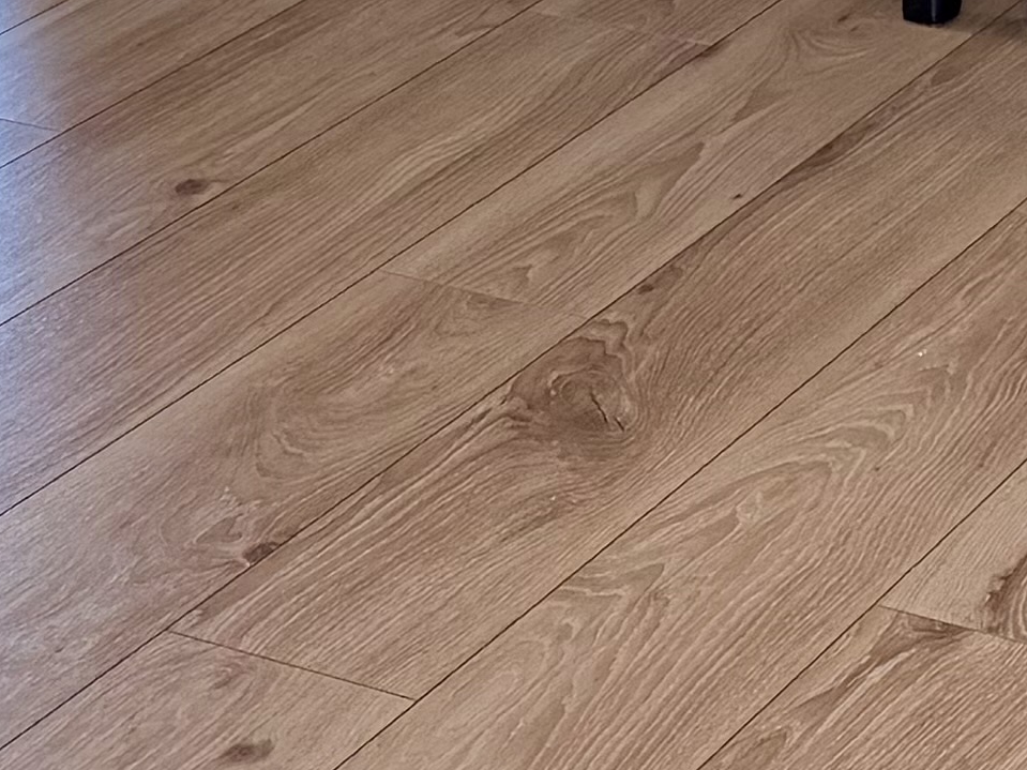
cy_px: -1414
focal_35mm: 143
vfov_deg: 8.8
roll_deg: +0.4
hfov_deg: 13.7
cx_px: 875
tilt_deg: -2.3
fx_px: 4242
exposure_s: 1/274
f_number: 1.78
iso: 80
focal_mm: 6.76
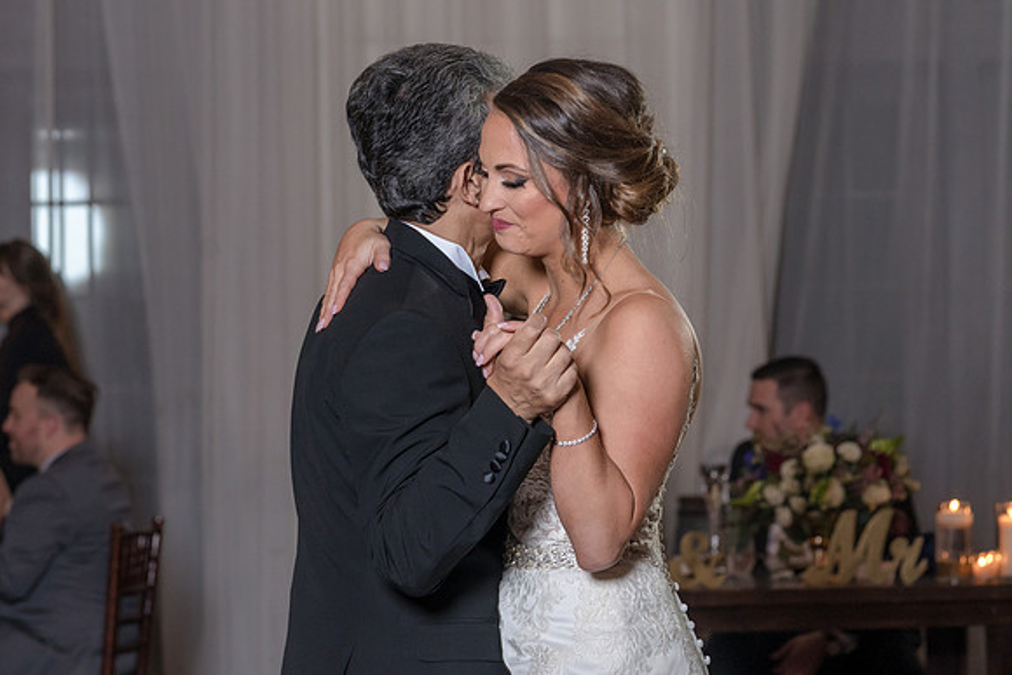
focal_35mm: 127
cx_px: 469
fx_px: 3558
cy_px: 300
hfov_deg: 16.2
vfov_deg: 10.8
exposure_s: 1/100
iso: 2000
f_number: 5.6
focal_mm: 97
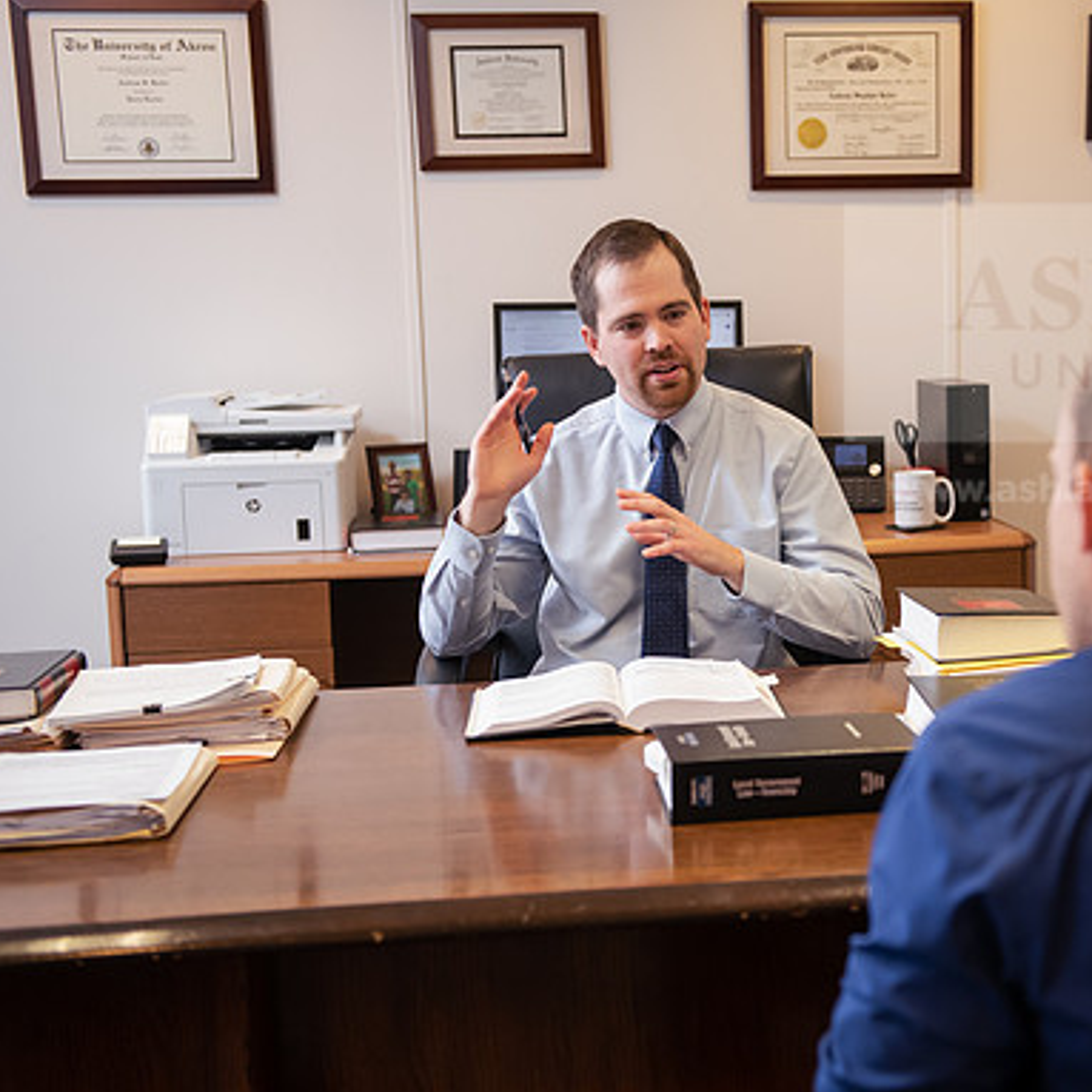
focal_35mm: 54
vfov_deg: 31.6
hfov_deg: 31.3
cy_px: 549
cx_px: 758
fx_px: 1927
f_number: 3.2
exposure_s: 1/125
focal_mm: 42
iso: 1250
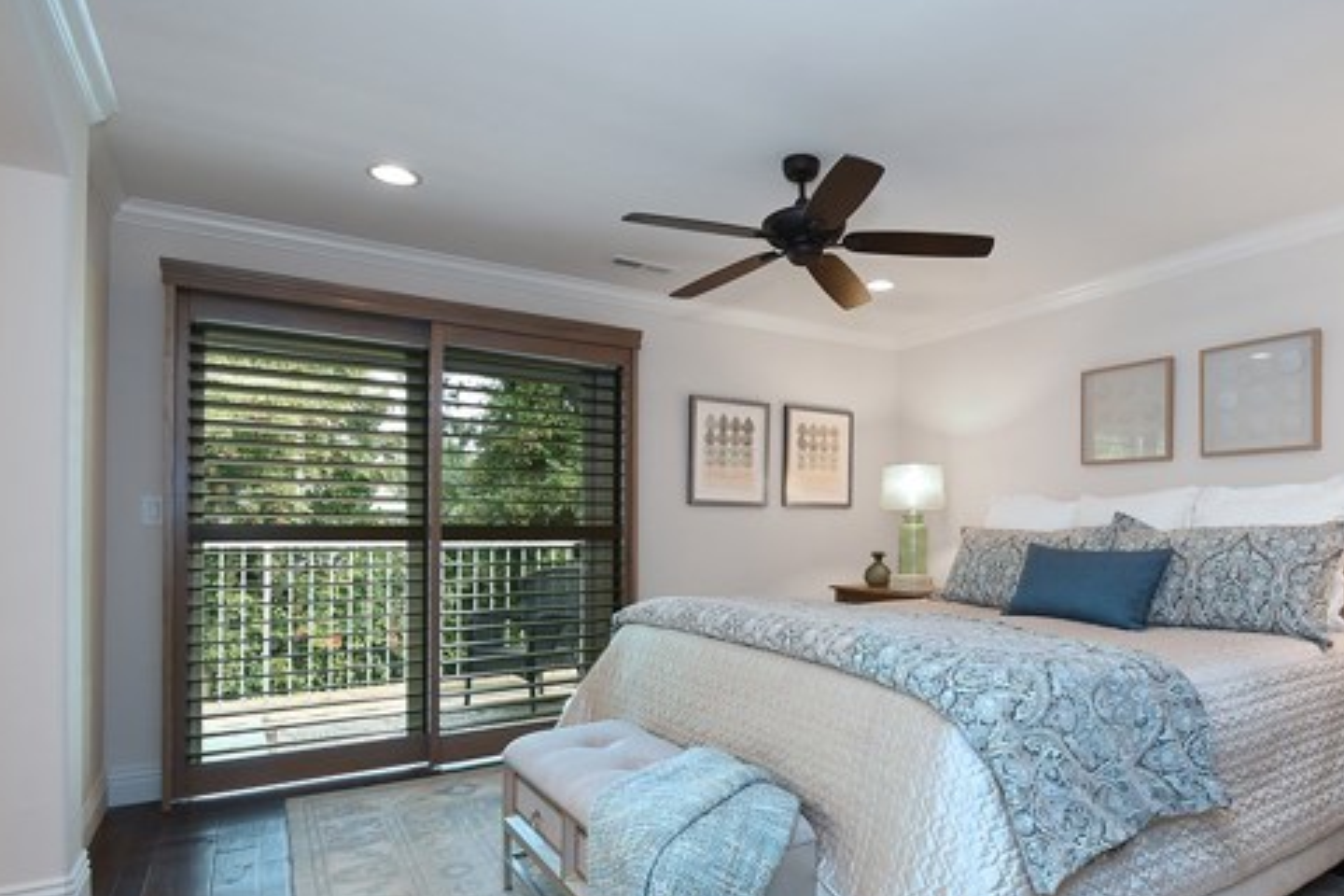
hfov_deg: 83.2
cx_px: 790
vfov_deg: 61.8
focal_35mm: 20
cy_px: 500
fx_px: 747
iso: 640
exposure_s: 1/25
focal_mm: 10
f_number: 6.3
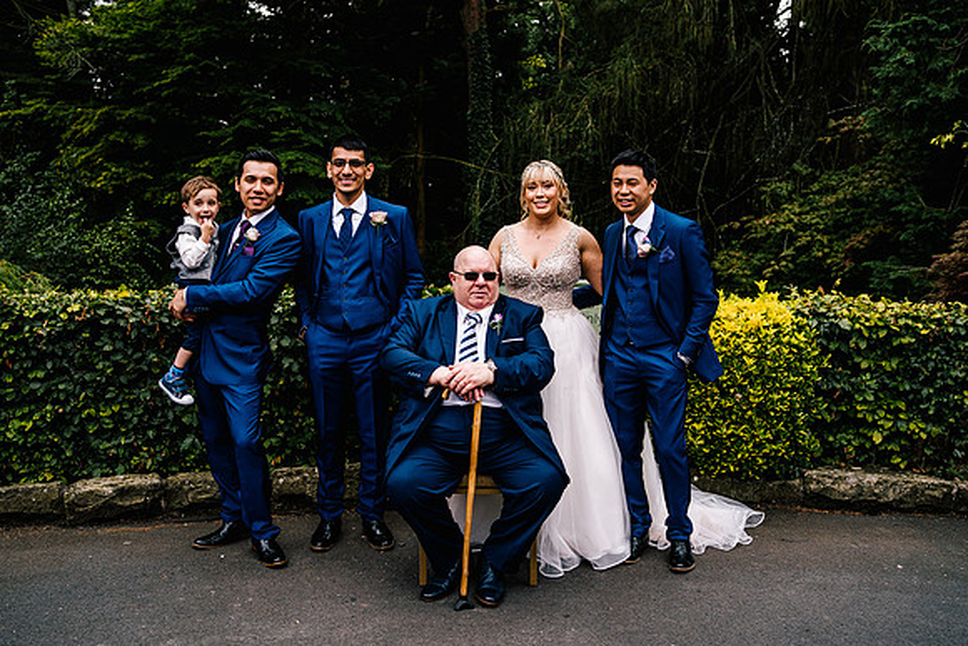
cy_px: 323
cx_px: 484
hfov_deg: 53.3
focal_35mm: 36
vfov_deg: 37.0
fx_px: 965
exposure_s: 1/500
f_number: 4
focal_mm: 35
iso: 200
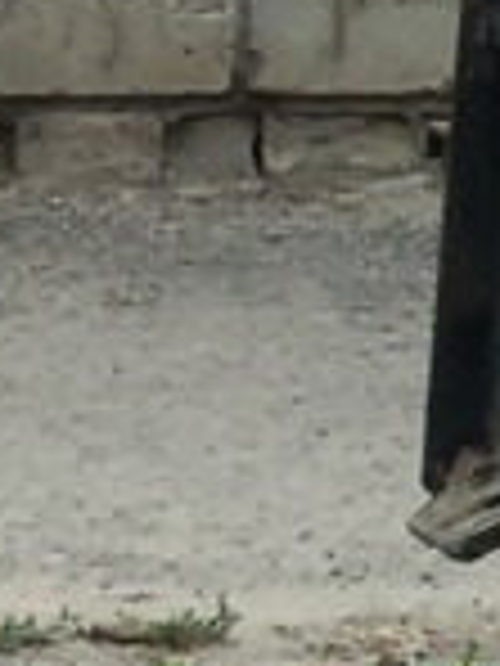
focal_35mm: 1113
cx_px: 2302
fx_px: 21435
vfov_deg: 1.8
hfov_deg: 1.3
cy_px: -515
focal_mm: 23.7
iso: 80
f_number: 4.7
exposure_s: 1/125
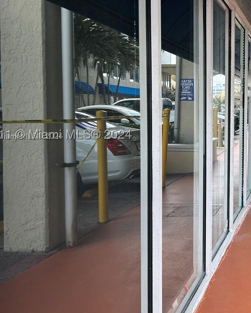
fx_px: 446
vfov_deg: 38.7
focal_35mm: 48
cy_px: 137
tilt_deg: -3.8
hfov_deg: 29.7
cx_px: 241
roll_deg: -0.7
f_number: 1.5
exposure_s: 1/310
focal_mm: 5.7
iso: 50
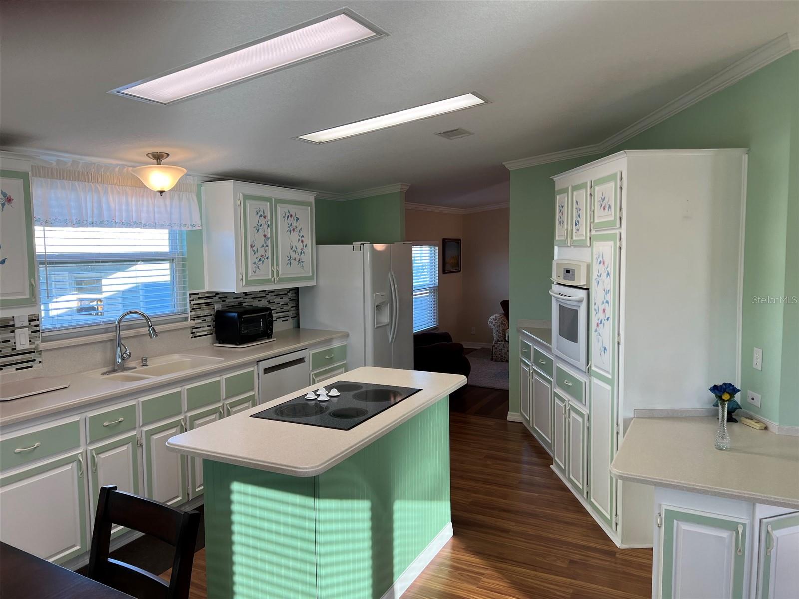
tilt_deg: -4.7
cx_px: 400
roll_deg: +0.5
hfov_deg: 67.3
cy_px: 300
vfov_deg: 53.1
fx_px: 600
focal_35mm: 26
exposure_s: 1/161
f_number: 1.5
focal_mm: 5.7
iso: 50
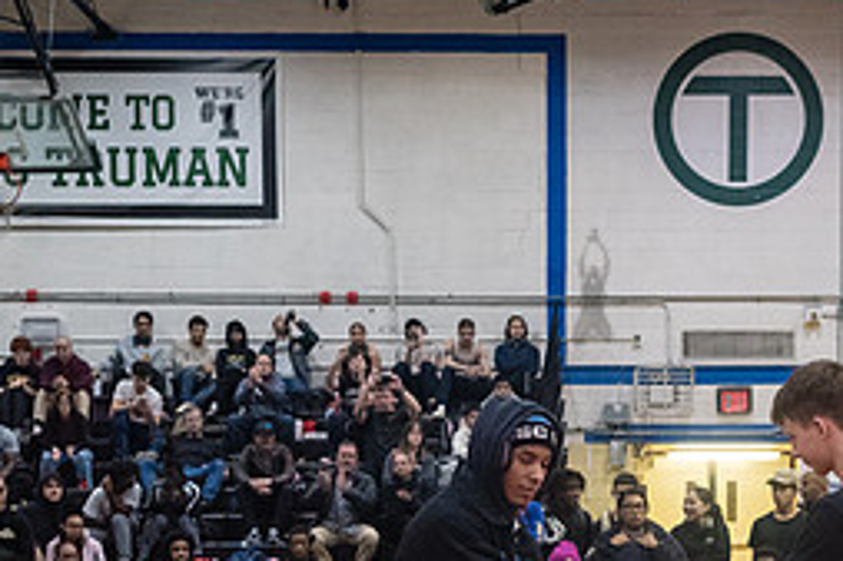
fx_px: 1919
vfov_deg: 16.2
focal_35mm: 82
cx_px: 577
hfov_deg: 24.6
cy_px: 606
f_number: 4
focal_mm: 35
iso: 8000
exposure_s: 1/400
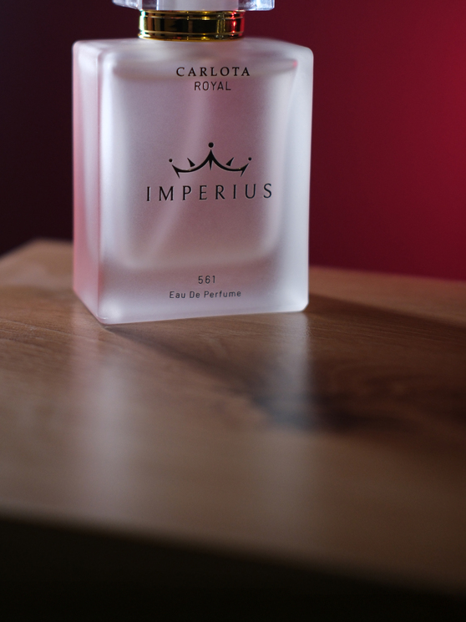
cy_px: 157
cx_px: 190
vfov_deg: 25.1
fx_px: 1383
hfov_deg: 19.1
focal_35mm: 77
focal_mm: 35
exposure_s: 1/160
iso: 800
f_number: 2
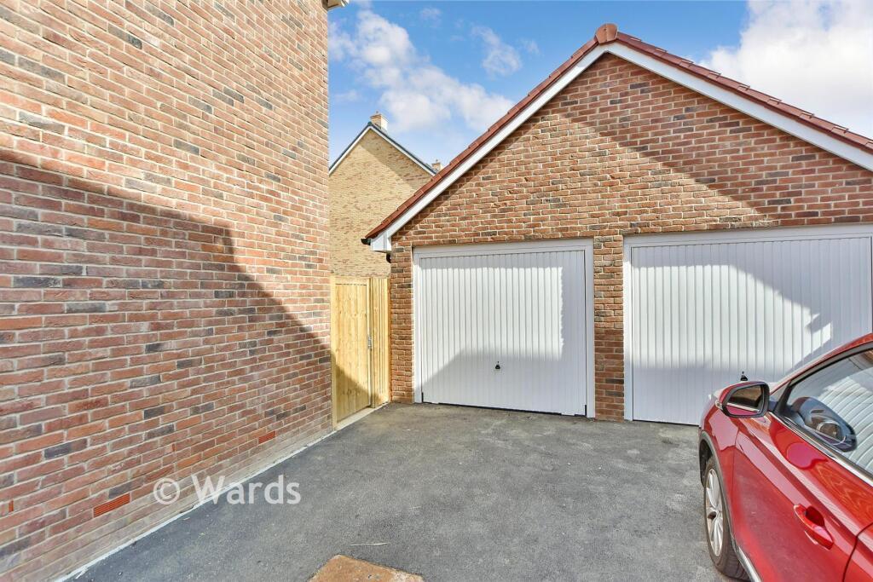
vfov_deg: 77.3
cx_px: 436
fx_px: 364
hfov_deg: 100.4
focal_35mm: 15
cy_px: 291
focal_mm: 10
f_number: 9
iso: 500
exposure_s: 1/320
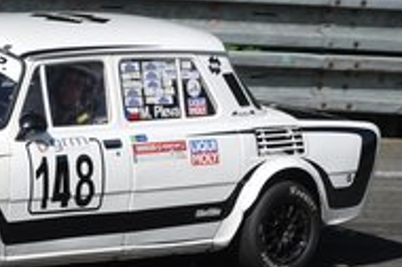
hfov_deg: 2.8
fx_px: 8205
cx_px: 4
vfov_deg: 1.9
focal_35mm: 736
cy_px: 218
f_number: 5
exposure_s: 1/800
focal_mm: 113.69
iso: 100
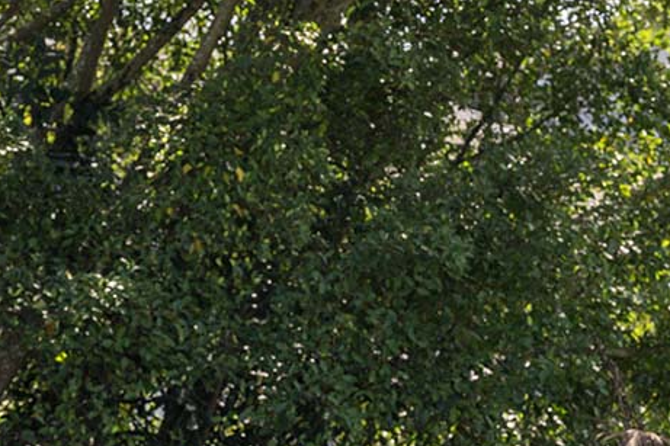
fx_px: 3758
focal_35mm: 202
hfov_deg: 10.2
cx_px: 298
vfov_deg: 6.8
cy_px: 463
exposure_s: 1/2000
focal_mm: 97
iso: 1600
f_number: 5.6
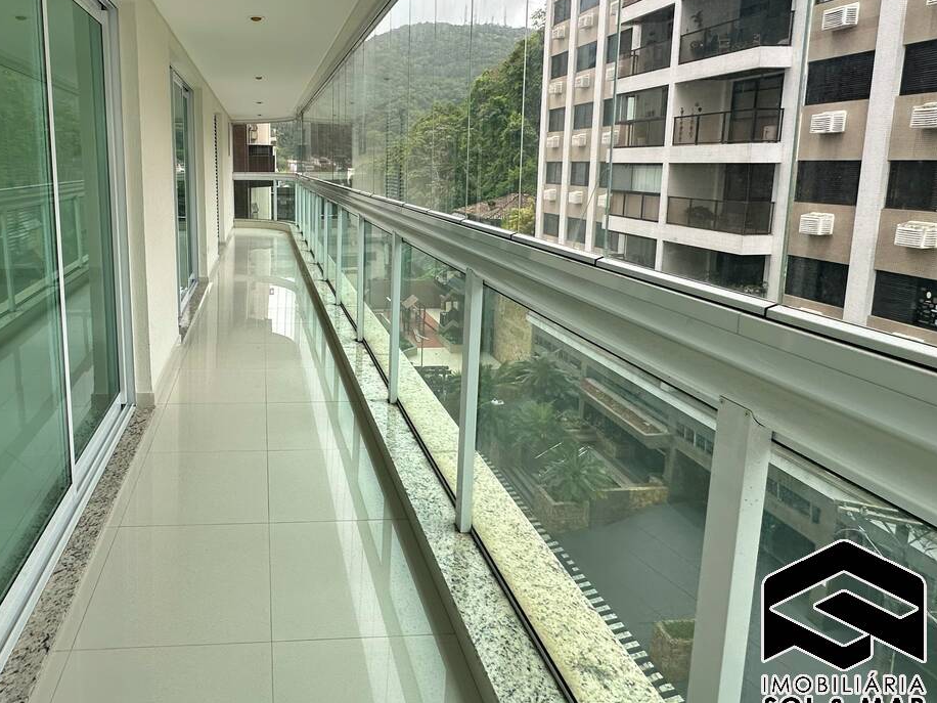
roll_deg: +0.2
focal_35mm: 22
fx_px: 596
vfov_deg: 59.8
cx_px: 302
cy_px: 241
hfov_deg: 73.7
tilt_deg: -7.9
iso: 40
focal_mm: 2.22
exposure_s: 1/323
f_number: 2.2
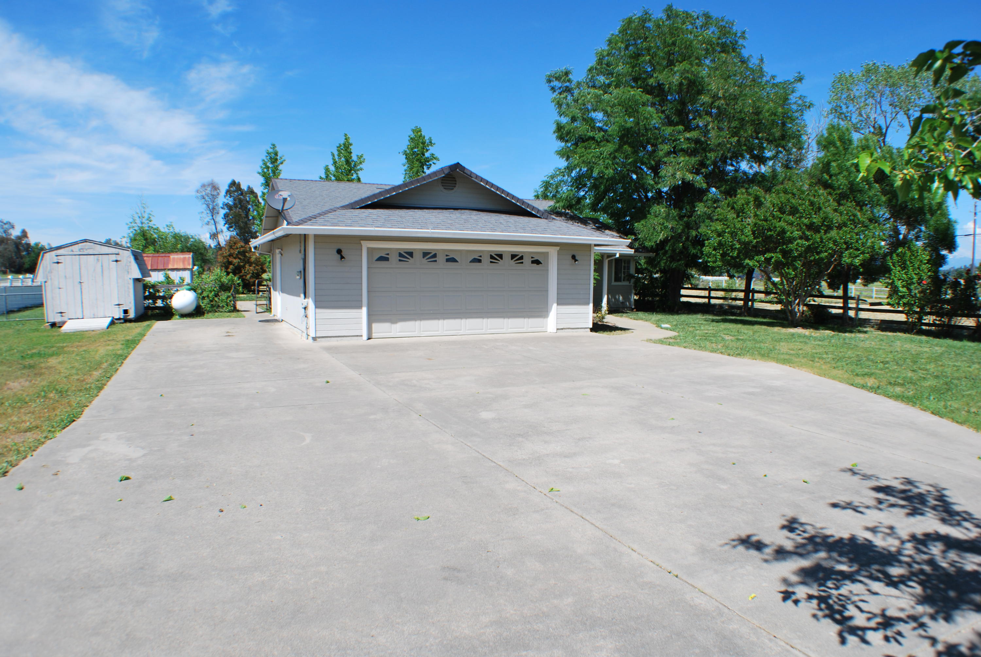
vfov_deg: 48.0
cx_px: 490
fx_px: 737
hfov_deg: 67.3
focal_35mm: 27
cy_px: 328
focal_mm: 18
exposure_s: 1/250
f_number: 8
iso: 100
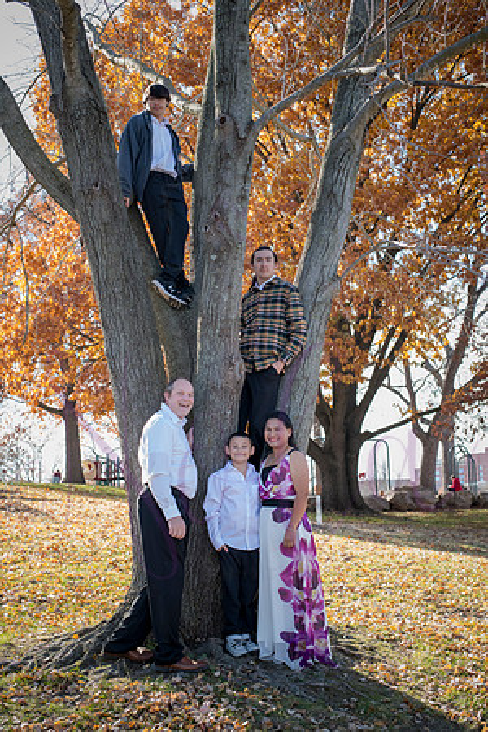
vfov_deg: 39.6
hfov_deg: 27.0
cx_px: 244
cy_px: 366
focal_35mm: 50
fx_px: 1017
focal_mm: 50
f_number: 5.6
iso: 400
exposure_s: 1/200
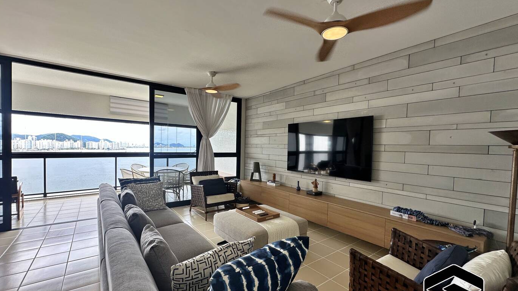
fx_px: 220
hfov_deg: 99.4
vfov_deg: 67.0
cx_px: 254
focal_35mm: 16
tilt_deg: -1.9
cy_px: 155
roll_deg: -1.7
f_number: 2.2
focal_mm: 2.22
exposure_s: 1/120
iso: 50
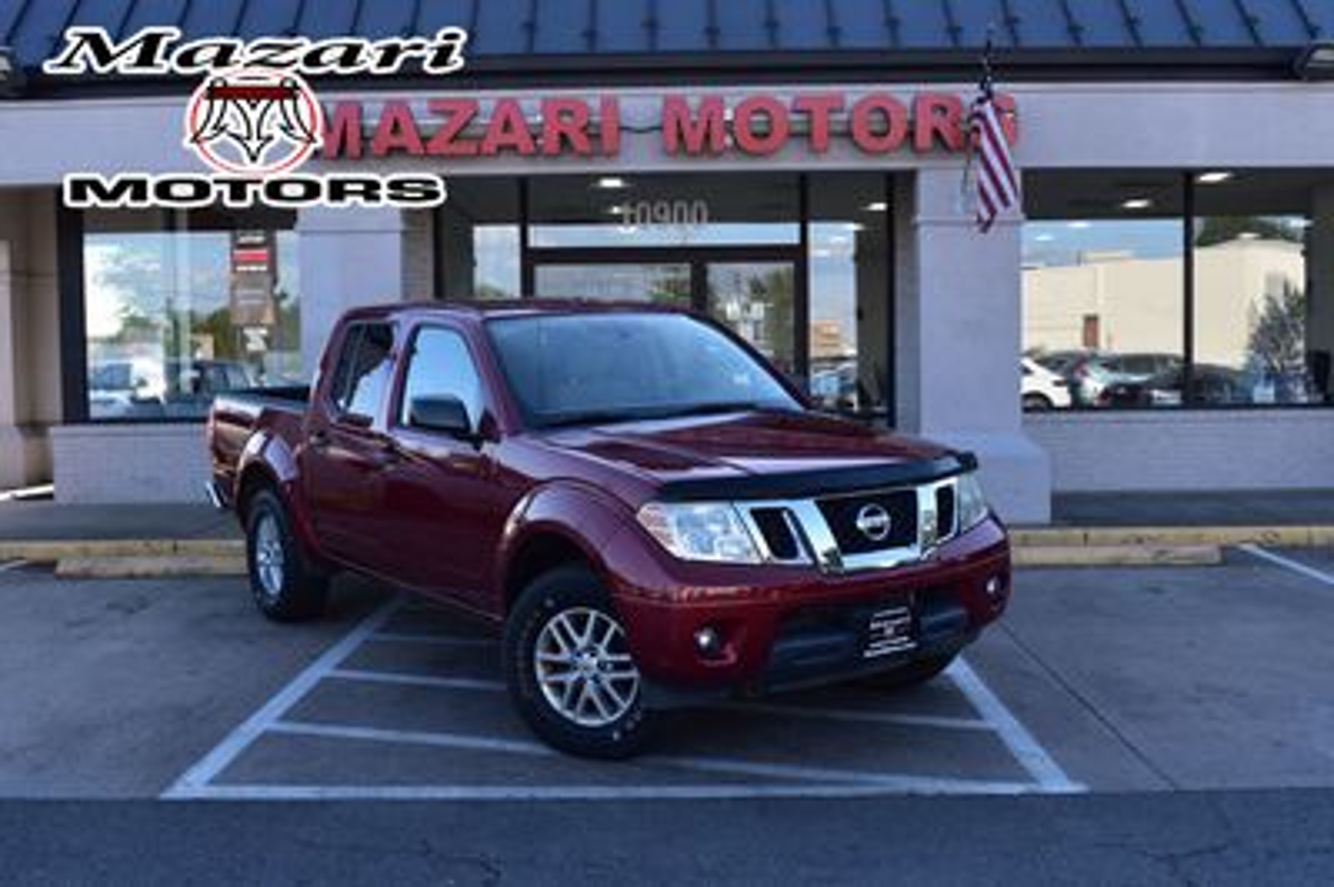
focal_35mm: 38
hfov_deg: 51.3
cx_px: 667
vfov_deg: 35.4
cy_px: 444
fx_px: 1388
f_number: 10
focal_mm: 25
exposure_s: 1/200
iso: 400
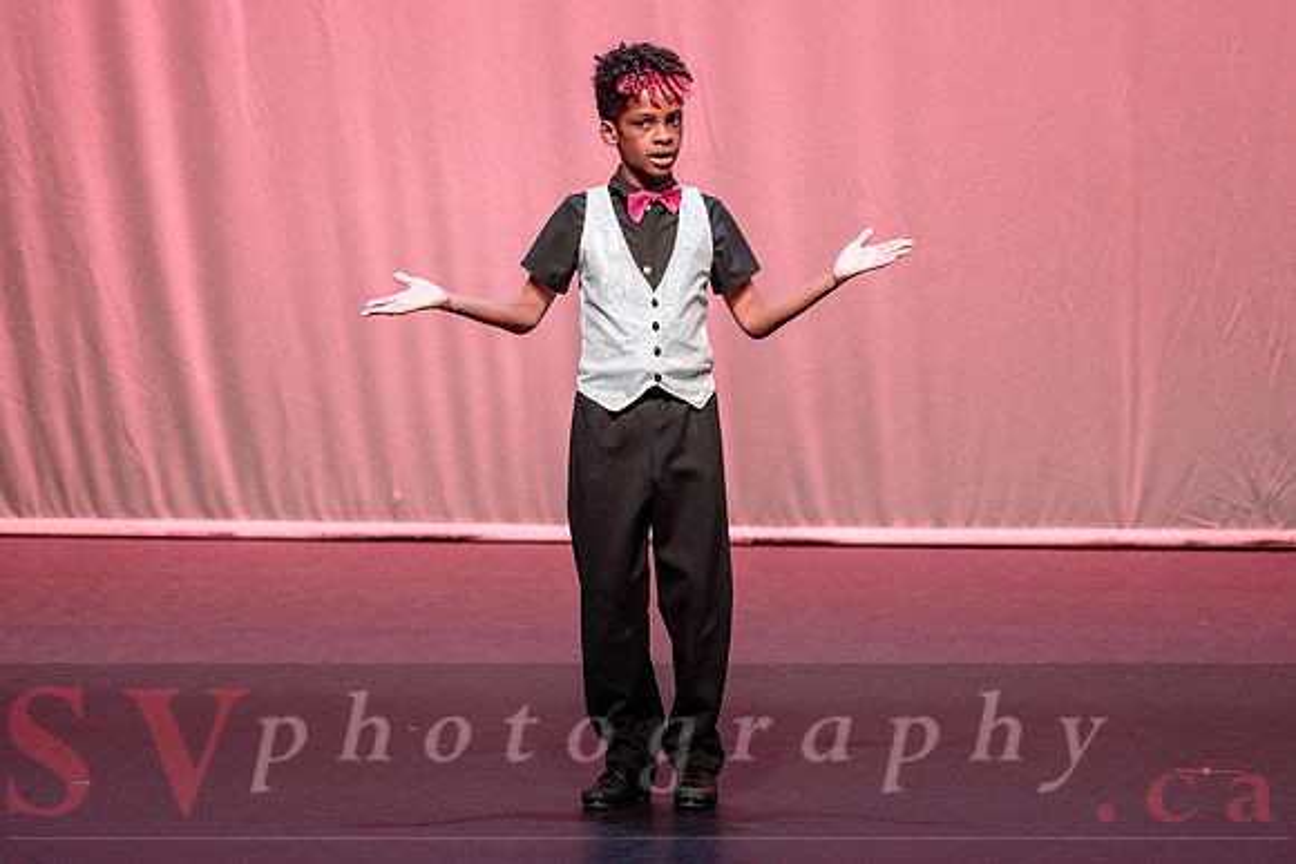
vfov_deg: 5.5
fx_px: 9020
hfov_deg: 8.2
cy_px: 294
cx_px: 648
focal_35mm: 251
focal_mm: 135
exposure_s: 1/400
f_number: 2.8
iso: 1250
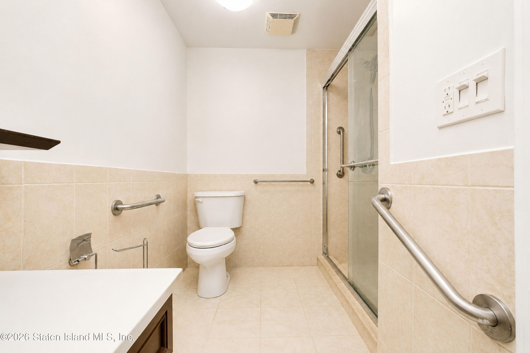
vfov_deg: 77.3
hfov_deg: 100.4
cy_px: 176
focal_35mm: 15
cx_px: 265
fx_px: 221
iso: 800
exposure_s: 1/80
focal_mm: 10
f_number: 8
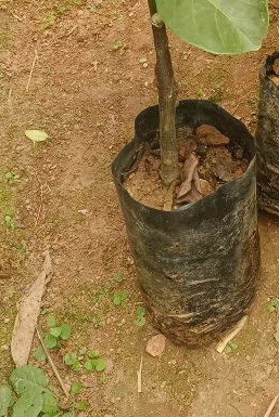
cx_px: 284
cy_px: -150
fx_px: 836
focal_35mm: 72
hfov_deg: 18.4
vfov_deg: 24.0
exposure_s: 1/100
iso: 160
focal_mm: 4.71
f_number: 1.79
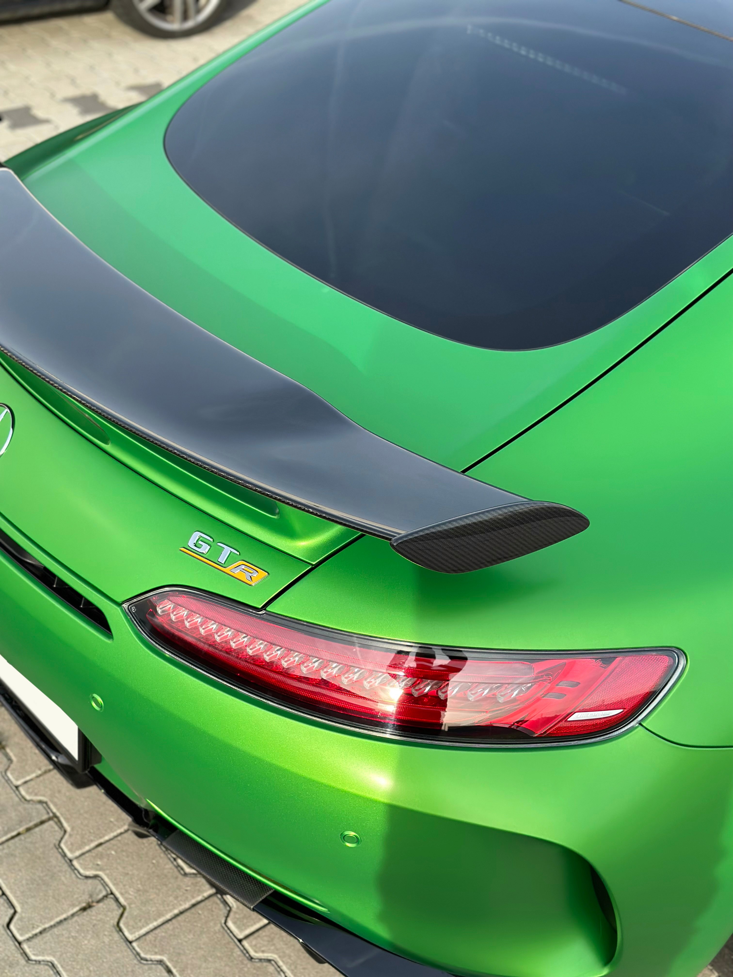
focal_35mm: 48
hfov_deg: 30.3
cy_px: 488
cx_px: 366
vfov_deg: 39.7
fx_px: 1355
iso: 80
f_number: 1.78
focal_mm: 6.86
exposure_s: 1/1541
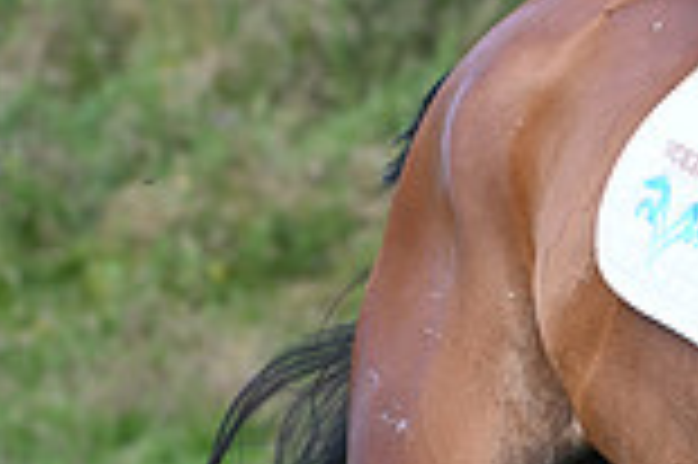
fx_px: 8851
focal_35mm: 457
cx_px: 1292
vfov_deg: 3.0
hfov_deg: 4.5
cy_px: -286
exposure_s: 1/1250
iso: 640
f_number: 4.5
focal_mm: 122
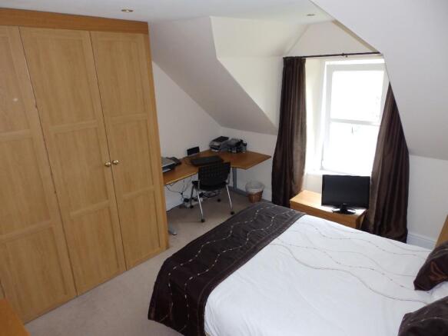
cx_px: 224
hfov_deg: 76.4
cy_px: 168
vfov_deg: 61.1
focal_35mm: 22
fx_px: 285
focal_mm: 4
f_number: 3.4
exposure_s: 1/30
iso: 400
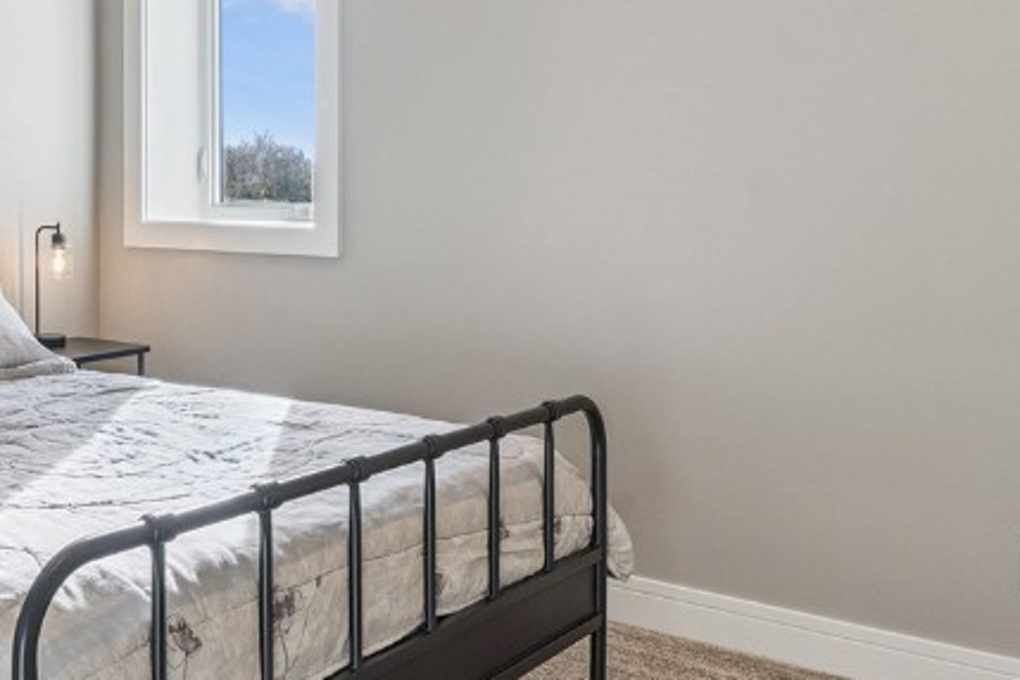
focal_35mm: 43
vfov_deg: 30.7
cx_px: 112
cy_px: 183
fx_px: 1218
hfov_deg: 41.9
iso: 400
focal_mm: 16
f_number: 9
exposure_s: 1/40
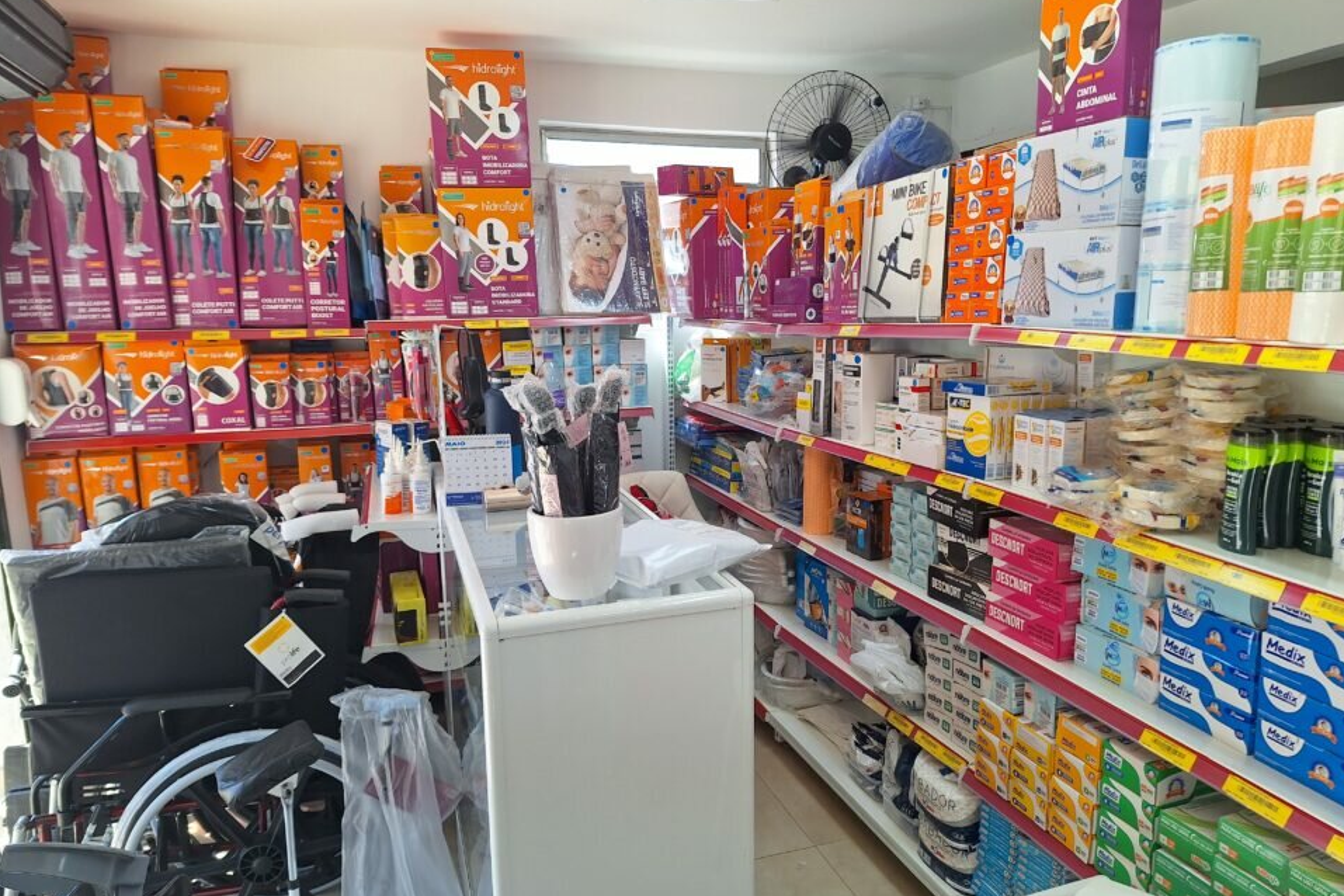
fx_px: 896
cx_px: 671
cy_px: 441
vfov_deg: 53.1
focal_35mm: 24
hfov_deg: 73.7
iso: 40
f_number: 1.8
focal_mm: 5.54
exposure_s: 1/185
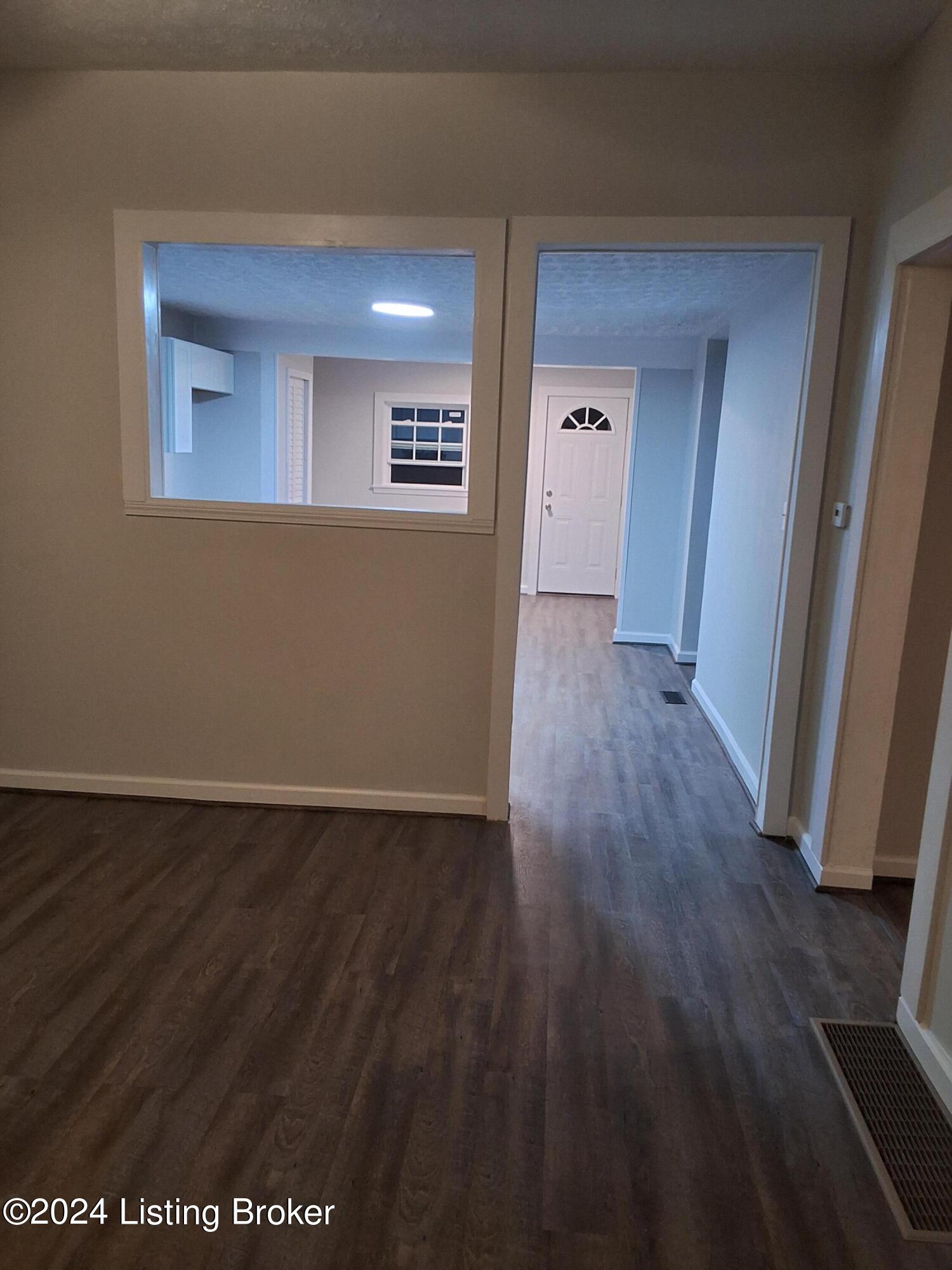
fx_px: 1027
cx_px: 476
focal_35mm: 28
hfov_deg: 49.7
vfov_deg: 63.4
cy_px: 635
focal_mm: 2.91
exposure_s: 1/24
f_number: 1.9
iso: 250
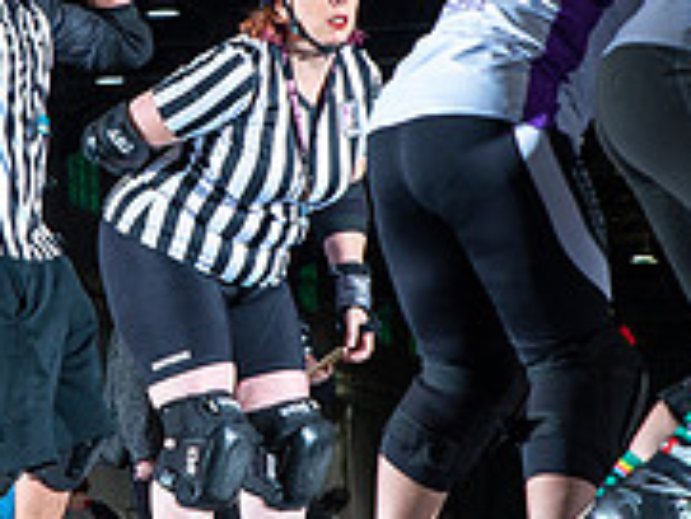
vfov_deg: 5.8
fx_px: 5134
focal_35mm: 257
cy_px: 102
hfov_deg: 7.7
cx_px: 180
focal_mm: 70
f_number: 7.1
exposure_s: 1/160
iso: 800
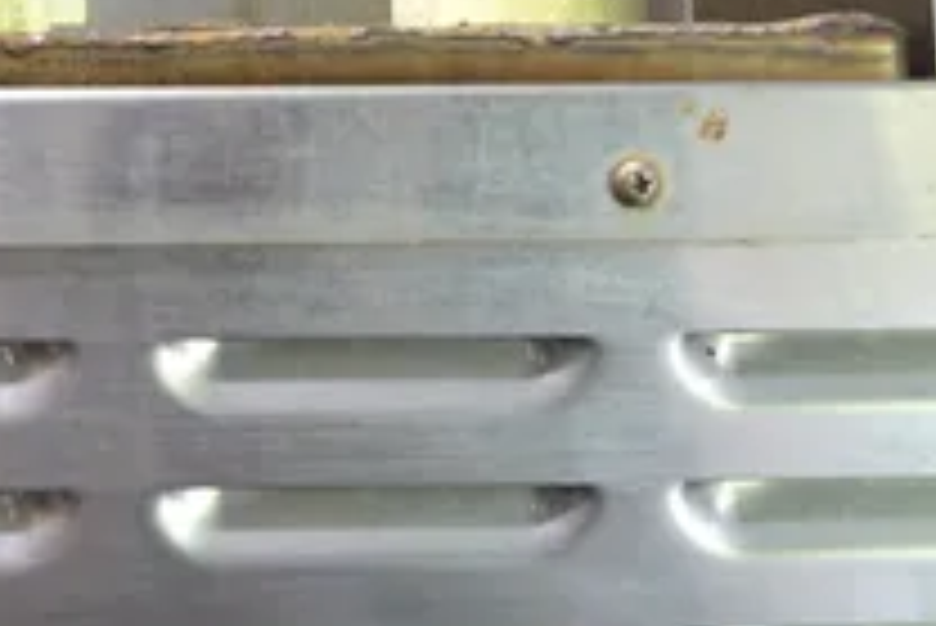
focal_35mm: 71
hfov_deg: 27.2
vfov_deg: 18.8
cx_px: 63
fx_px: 1847
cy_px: 43
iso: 800
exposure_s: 1/60
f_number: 3.5
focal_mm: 13.56
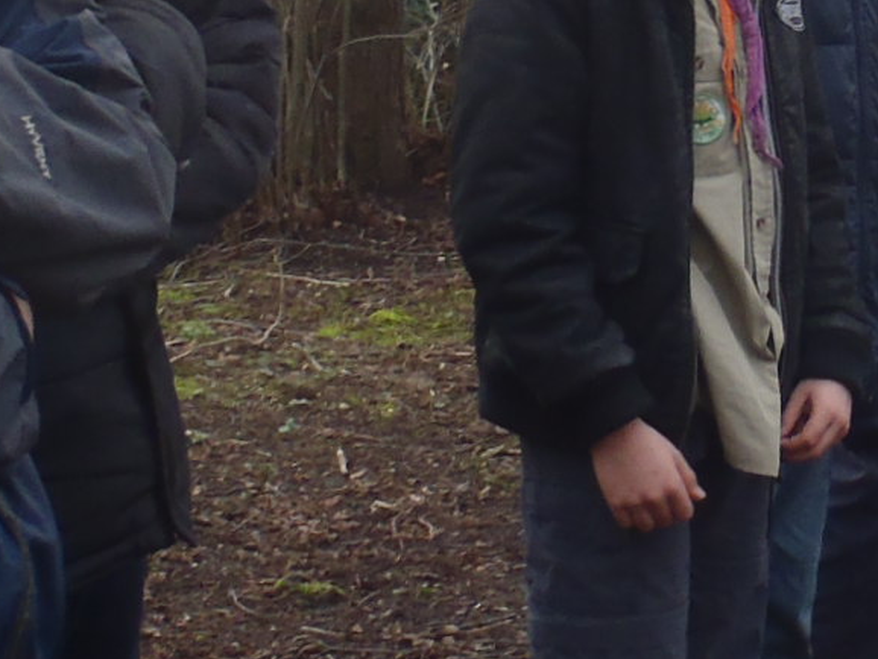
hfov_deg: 15.4
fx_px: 3146
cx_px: 977
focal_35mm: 124
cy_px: -147
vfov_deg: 11.7
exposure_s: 1/80
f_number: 3.9
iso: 80
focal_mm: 5
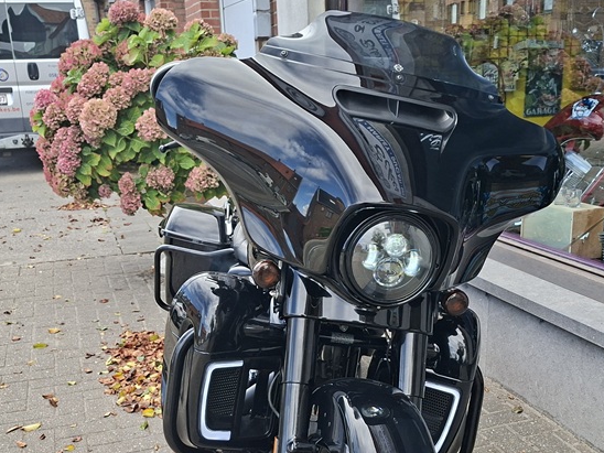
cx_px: 319
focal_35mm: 42
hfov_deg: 44.8
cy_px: 356
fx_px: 733
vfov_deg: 33.4
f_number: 1.8
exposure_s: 1/509
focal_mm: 5.54
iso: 50
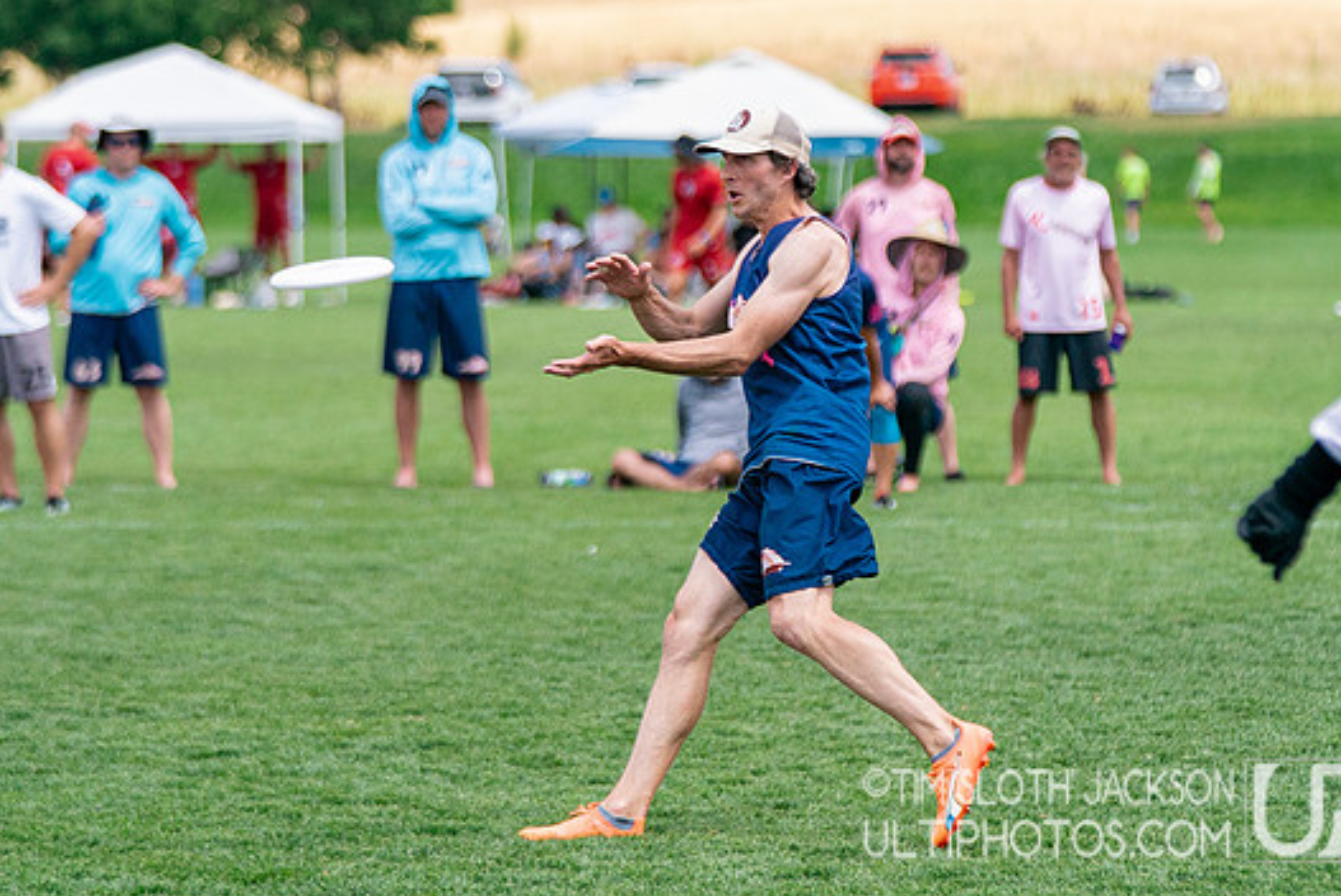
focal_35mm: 266
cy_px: 402
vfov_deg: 5.2
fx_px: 9914
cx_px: 734
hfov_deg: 7.7
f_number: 2.8
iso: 500
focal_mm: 131
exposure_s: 1/8000
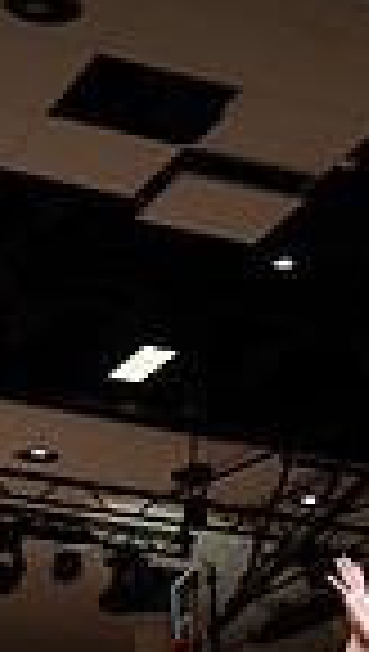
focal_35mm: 140
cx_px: 400
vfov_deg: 14.6
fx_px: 2425
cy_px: 854
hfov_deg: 8.6
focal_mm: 28
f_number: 5
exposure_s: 1/125
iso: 100
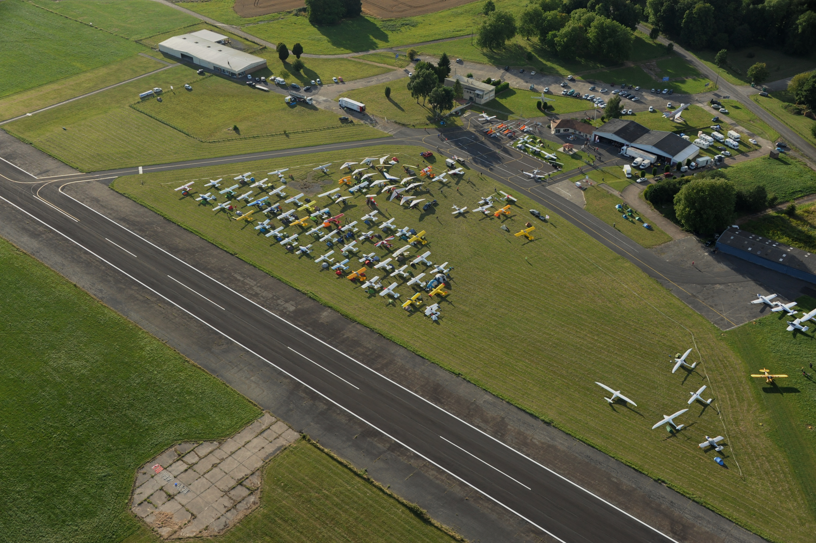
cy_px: 272
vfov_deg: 33.4
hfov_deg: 48.5
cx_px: 408
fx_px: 906
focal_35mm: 40
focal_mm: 40
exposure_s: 1/2000
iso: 2000
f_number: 7.1
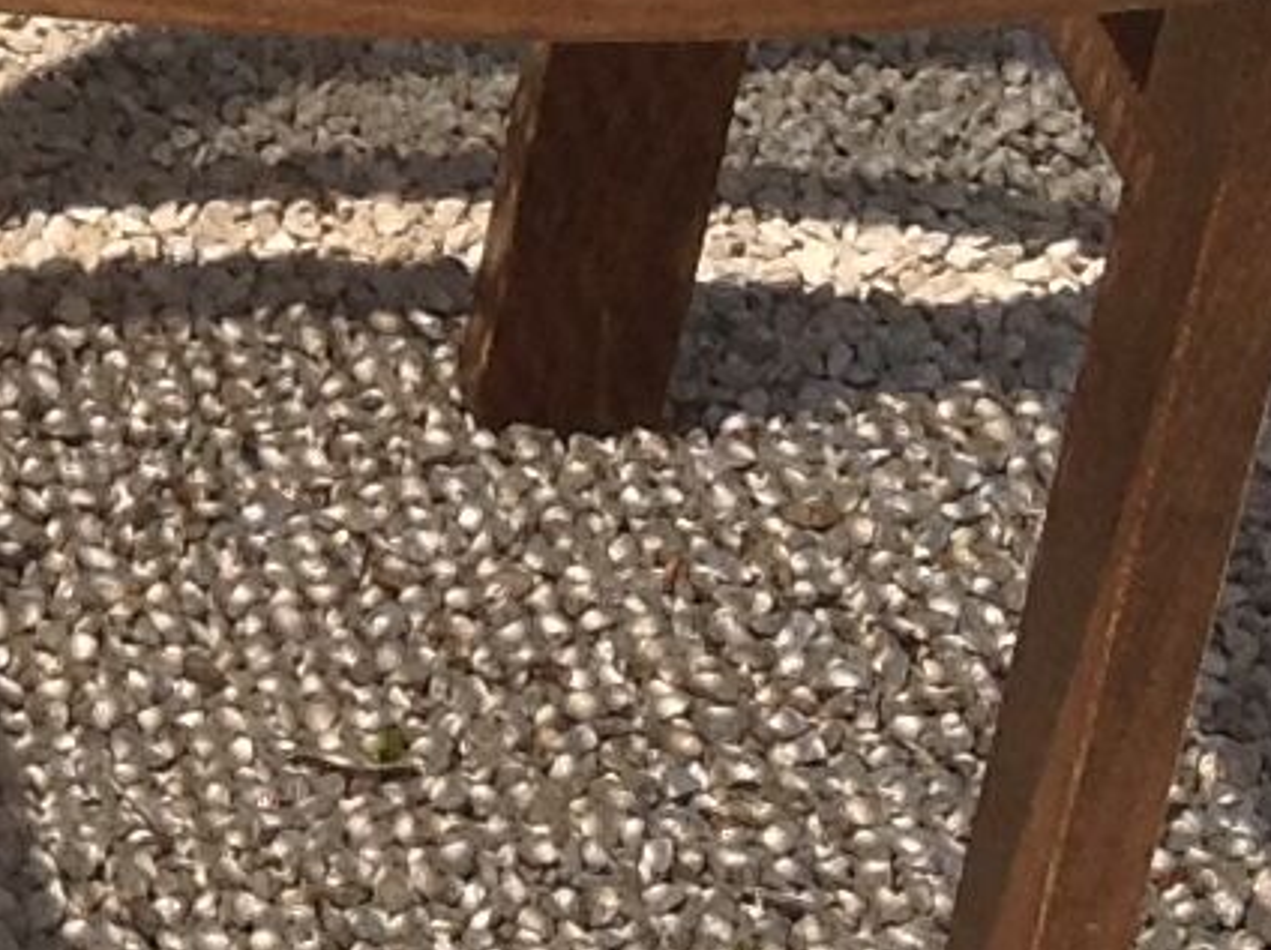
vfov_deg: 6.9
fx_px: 7849
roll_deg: -5.6
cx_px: -1349
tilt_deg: -28.4
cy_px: -63
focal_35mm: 214
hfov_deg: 8.7
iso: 50
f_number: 2.4
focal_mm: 4.28
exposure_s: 1/2016
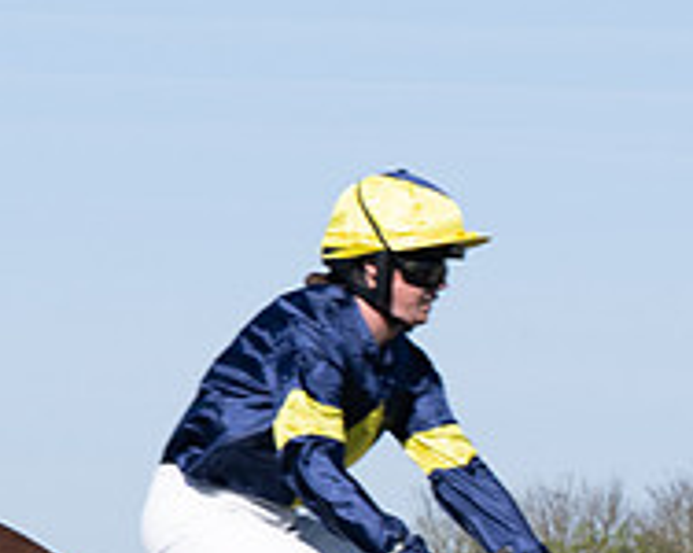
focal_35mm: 454
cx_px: -857
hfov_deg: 4.2
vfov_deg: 3.4
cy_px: 706
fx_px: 9302
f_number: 5
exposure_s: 1/1600
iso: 200
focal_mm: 70
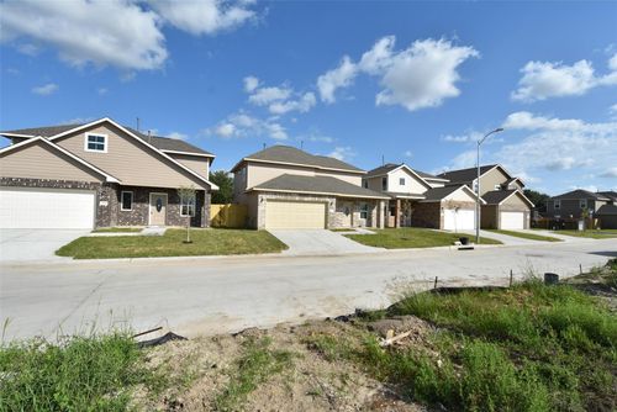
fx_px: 257
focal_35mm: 15
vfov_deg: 77.4
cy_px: 206
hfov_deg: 100.4
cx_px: 308
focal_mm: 10
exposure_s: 1/500
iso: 125
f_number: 8
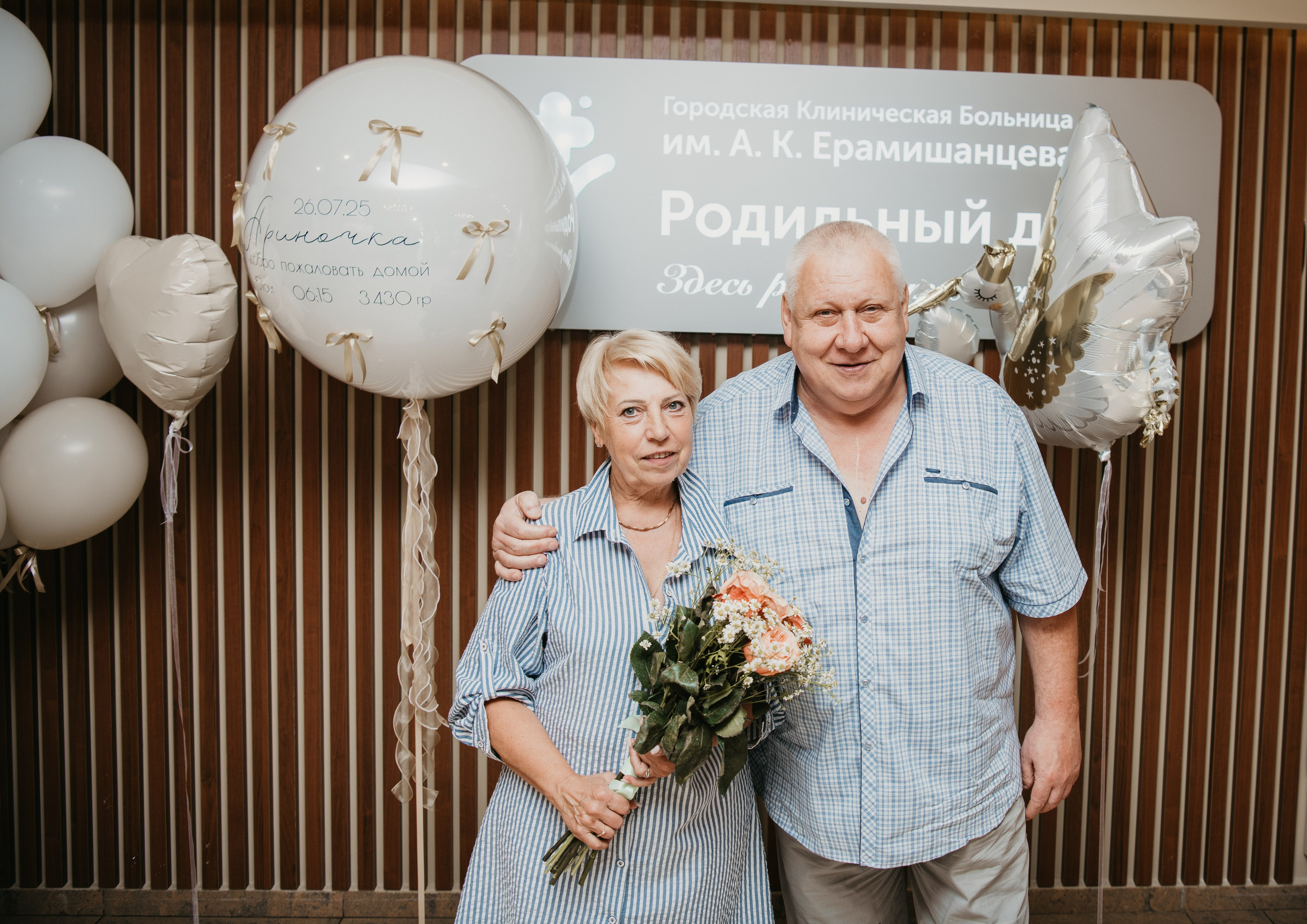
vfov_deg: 39.3
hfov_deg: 53.2
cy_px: 390
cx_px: 801
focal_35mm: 35
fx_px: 1291
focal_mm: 29
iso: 160
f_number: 3.5
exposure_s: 1/160
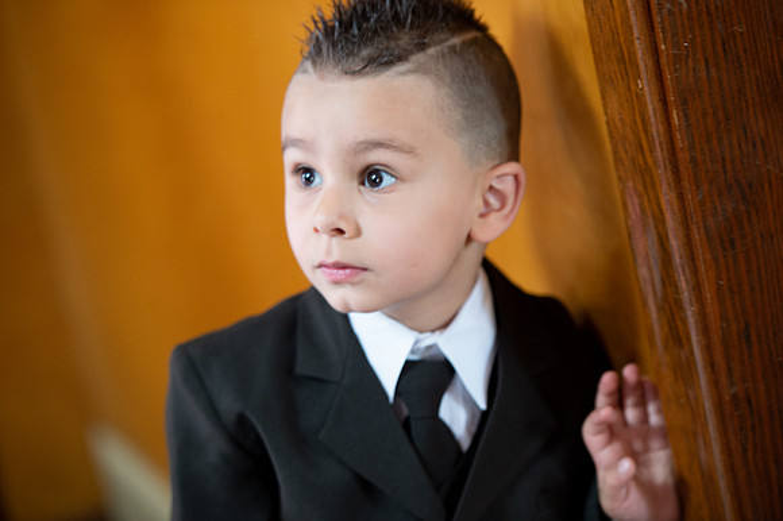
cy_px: 260
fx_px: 3152
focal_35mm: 145
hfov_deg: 14.2
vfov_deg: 9.5
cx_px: 392
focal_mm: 145
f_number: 2.8
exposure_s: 1/100
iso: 2500
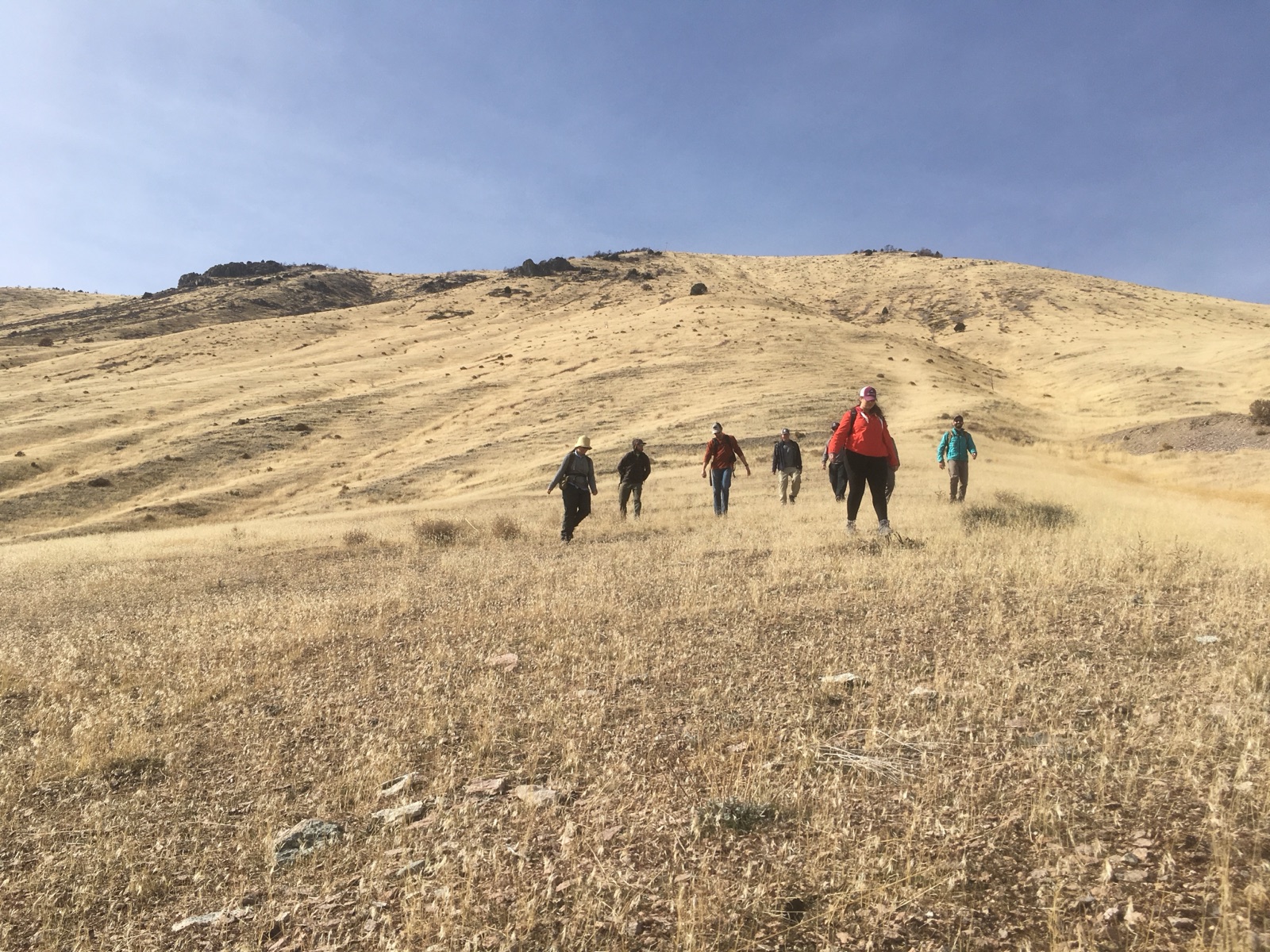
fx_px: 1064
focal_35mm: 29
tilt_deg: +15.8
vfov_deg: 48.2
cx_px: 635
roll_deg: -4.0
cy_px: 476
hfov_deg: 61.7
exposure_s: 1/2137
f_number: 2.2
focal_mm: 4.15
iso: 25
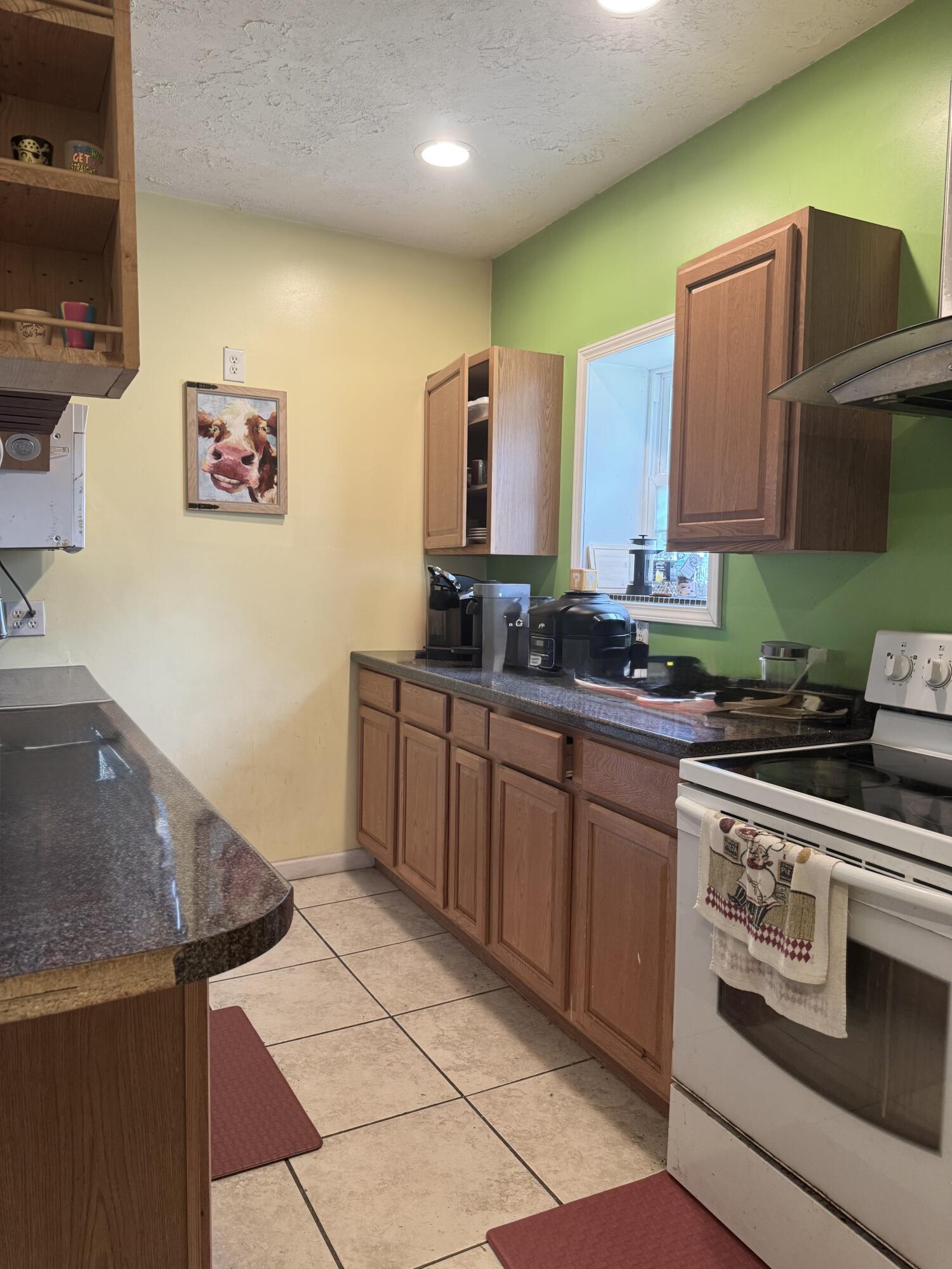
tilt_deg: -4.0
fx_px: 880
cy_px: 634
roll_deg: -1.0
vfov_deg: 71.6
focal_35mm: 24
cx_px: 476
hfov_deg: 56.8
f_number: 1.78
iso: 200
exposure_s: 1/60
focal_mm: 6.76
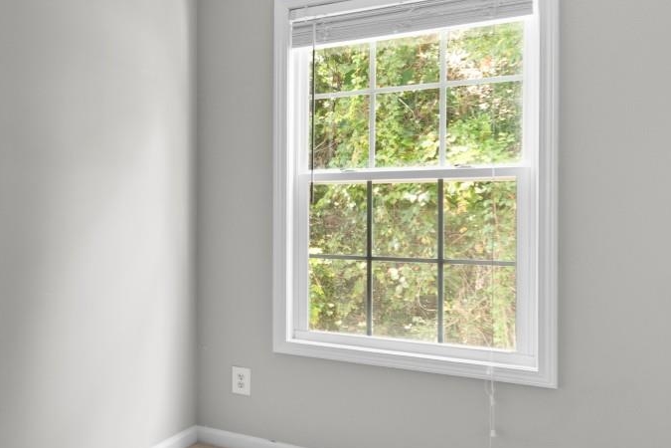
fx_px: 671
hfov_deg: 41.4
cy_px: 195
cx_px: -80
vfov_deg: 36.8
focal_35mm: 36
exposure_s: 1/2
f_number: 4.5
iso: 100
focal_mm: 10
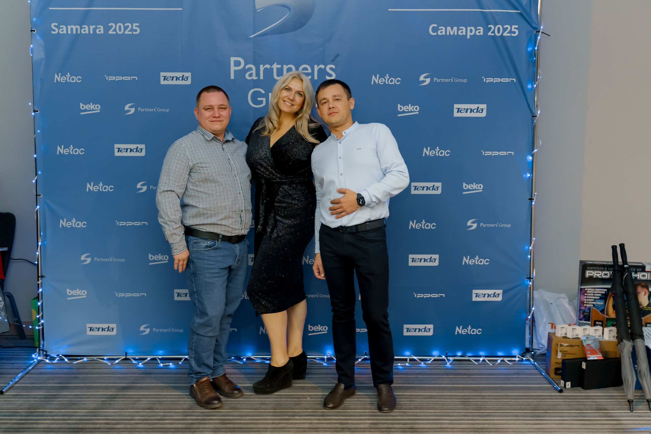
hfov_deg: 53.6
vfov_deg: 37.2
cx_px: 326
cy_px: 217
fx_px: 645
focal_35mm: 36
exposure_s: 1/125
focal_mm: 35
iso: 3200
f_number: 5
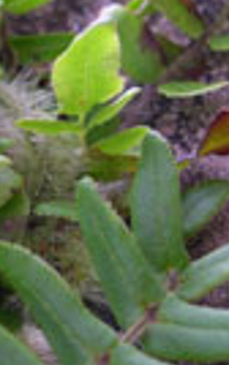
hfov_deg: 10.6
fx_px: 1196
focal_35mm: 120
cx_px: -101
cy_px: 193
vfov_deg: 17.4
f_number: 2.8
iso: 100
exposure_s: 1/37.7
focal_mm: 8
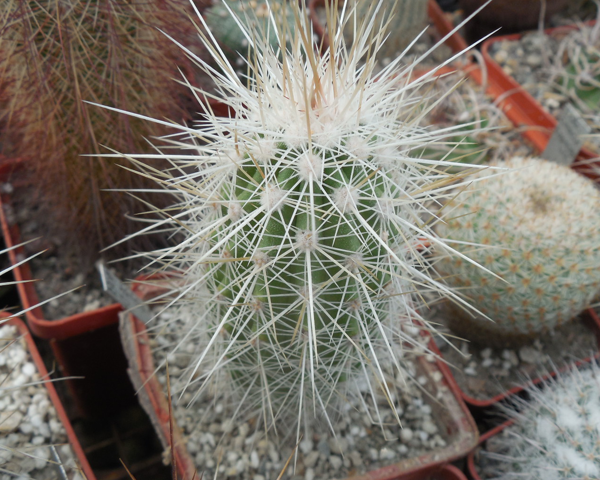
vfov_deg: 39.1
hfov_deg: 47.9
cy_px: 255
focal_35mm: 38
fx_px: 675
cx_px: 321
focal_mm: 5.6
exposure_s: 1/200
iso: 125
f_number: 3.6
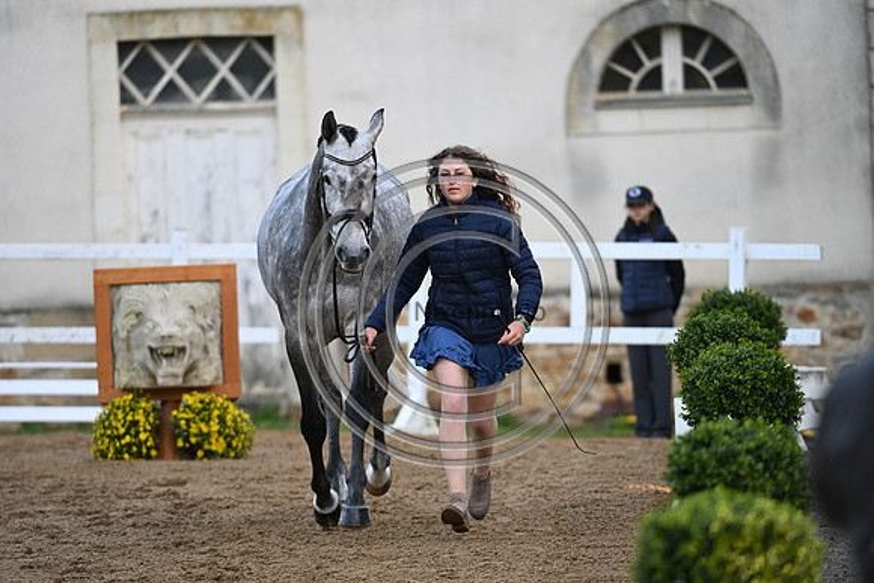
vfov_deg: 3.9
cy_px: 292
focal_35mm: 350
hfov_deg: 5.9
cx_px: 437
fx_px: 8499
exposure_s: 1/800
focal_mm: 350
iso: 2800
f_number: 4.5
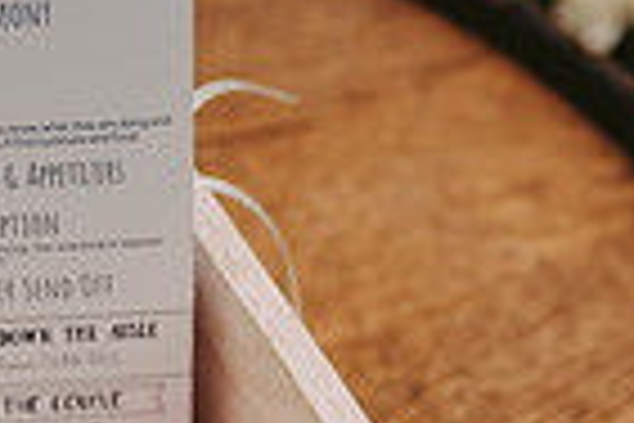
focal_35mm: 165
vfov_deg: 8.3
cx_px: 135
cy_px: 200
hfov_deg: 12.4
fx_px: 2906
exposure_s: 1/4000
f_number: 2.8
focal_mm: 40
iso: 250
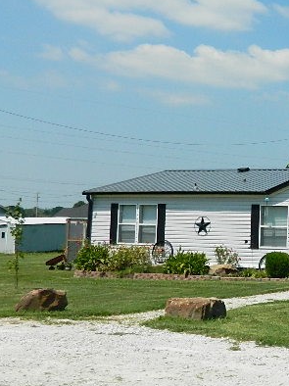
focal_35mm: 65
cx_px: 419
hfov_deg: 19.9
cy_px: 155
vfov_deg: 29.8
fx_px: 724
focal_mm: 4.5
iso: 80
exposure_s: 1/320
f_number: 8.7
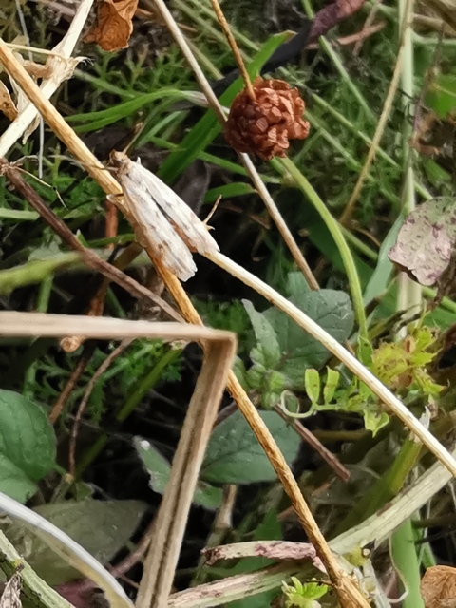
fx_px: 1423
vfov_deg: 24.1
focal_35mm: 81
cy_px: 304
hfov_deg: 18.2
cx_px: 228
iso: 50
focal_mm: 2.26
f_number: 2.2
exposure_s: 1/457
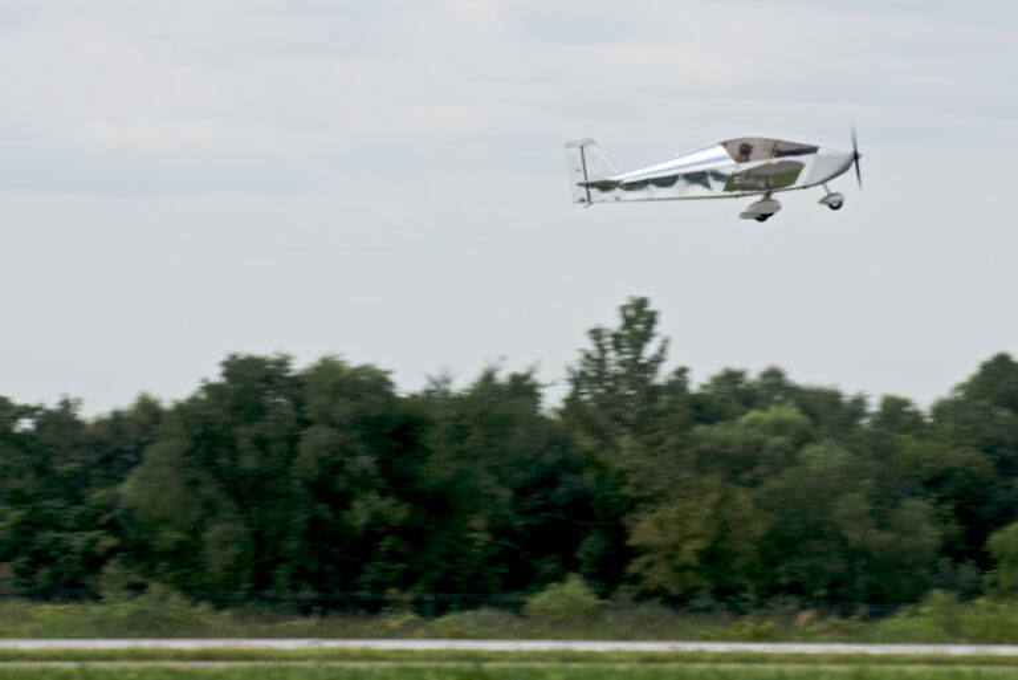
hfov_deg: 6.9
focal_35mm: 300
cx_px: 509
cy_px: 340
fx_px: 8488
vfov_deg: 4.6
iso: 100
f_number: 5.6
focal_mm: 200
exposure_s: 1/250
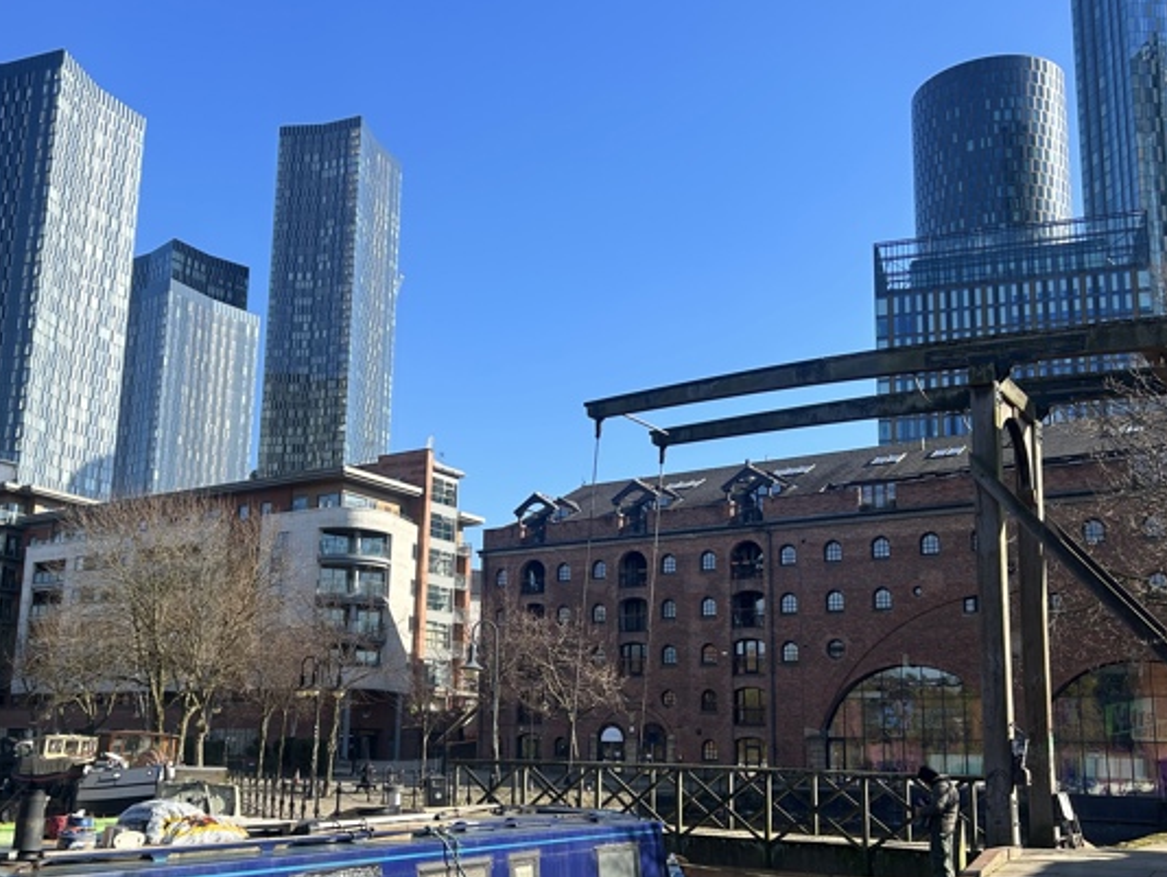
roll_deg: -0.7
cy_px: 511
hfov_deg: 51.3
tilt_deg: +10.9
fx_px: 1214
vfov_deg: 39.6
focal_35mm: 36
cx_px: 540
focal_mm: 5.7
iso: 50
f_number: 1.5
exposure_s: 1/2299
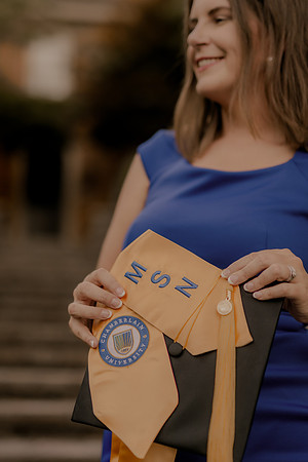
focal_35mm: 75
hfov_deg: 18.2
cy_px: 231
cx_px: 154
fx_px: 962
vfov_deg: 27.0
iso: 320
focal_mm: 50
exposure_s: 1/250
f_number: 1.8
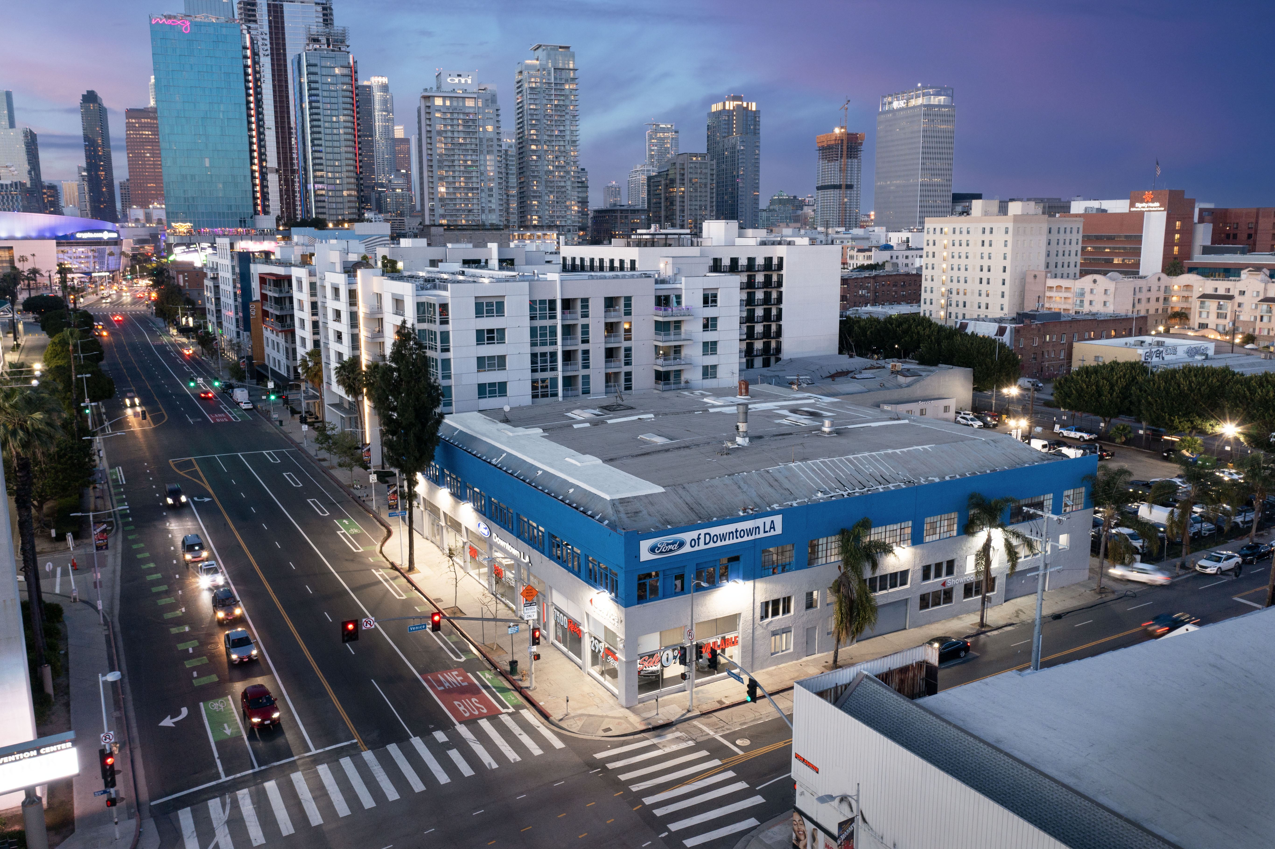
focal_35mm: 28
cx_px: 638
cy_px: 424
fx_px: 991
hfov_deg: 65.5
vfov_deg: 46.4
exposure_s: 1/4
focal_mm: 10.26
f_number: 4.5
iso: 100
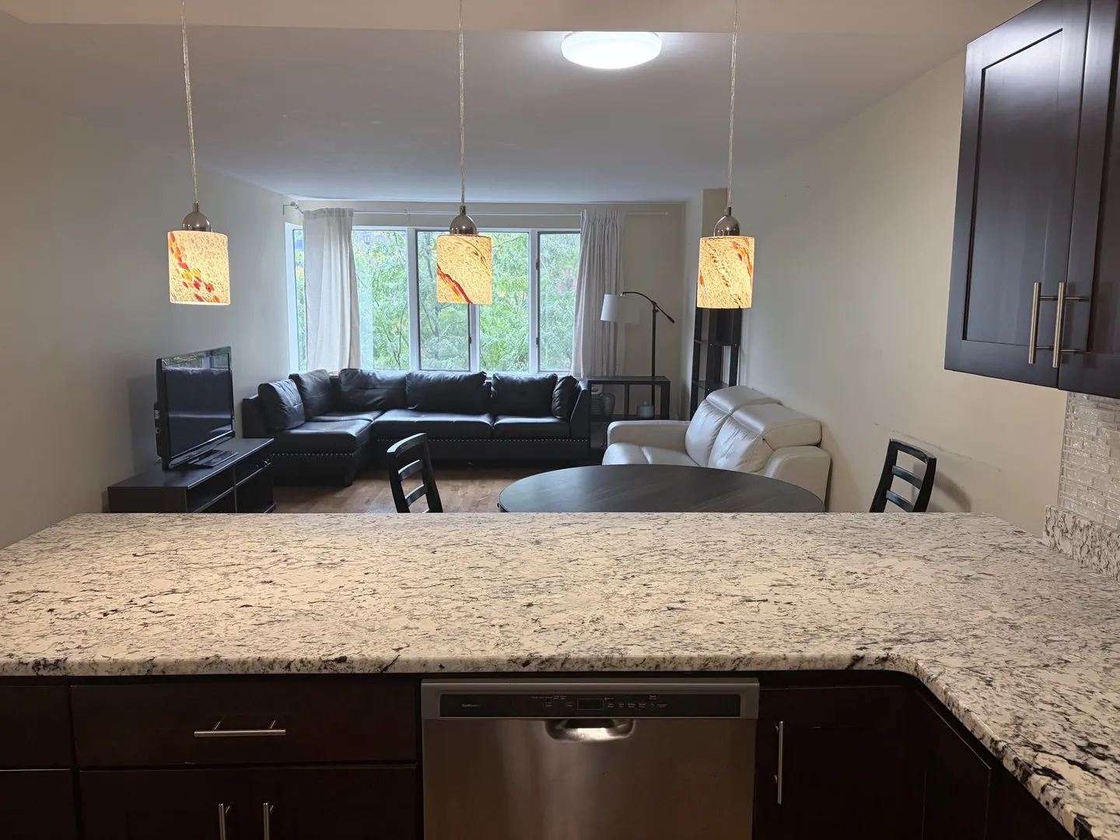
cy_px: 420
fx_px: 841
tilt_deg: -8.3
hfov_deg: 67.3
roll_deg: +0.1
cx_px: 560
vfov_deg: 53.1
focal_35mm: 26
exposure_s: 1/120
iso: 125
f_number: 1.6
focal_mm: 5.96
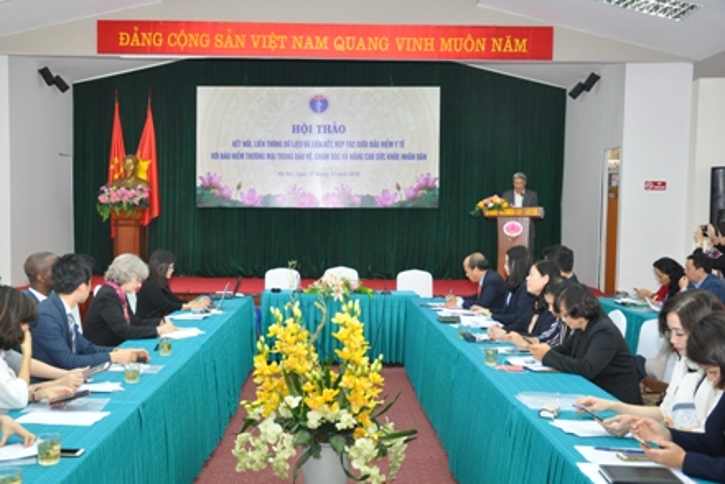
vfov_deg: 31.5
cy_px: 254
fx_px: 858
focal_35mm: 43
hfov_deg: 45.7
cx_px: 320
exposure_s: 1/60
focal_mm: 25
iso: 800
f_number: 4
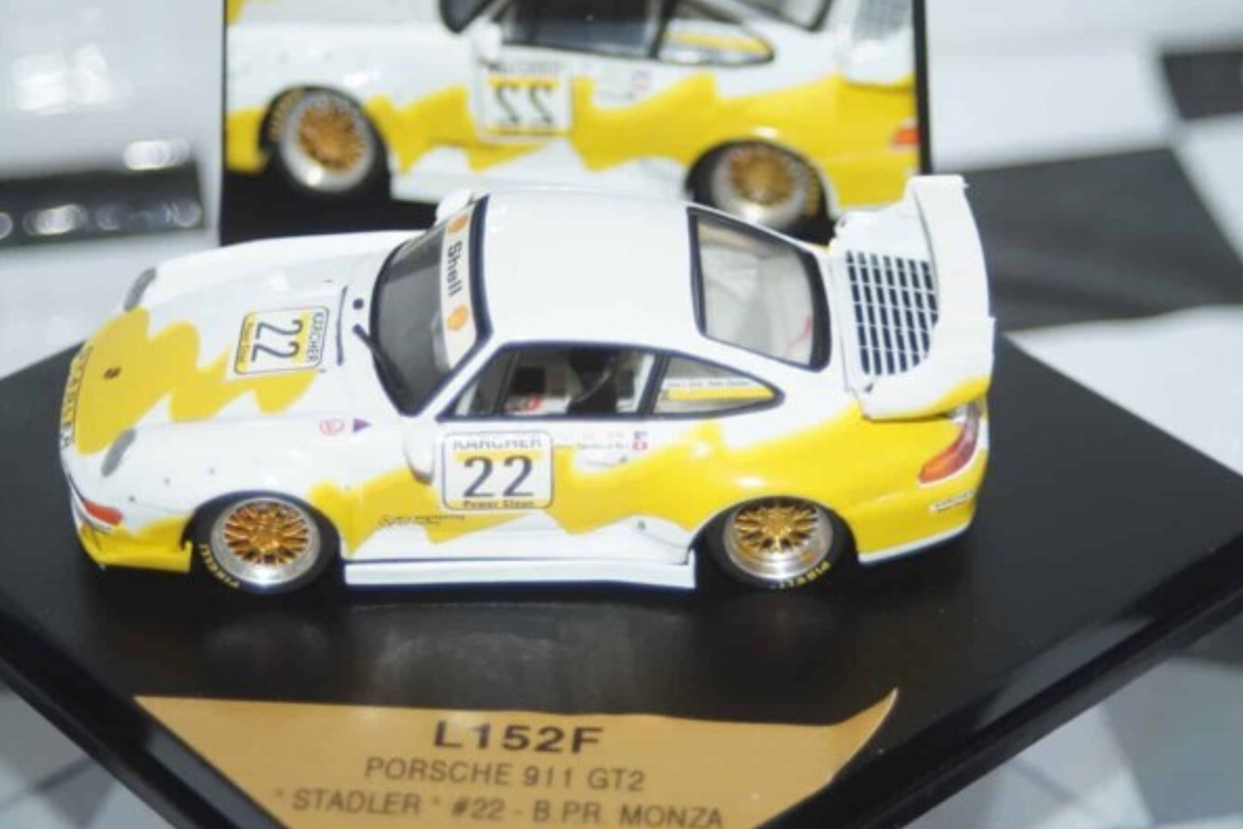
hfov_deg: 19.3
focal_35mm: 106
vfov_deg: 12.9
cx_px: 624
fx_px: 3660
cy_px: 417
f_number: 5.6
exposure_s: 1/100
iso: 400
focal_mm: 70
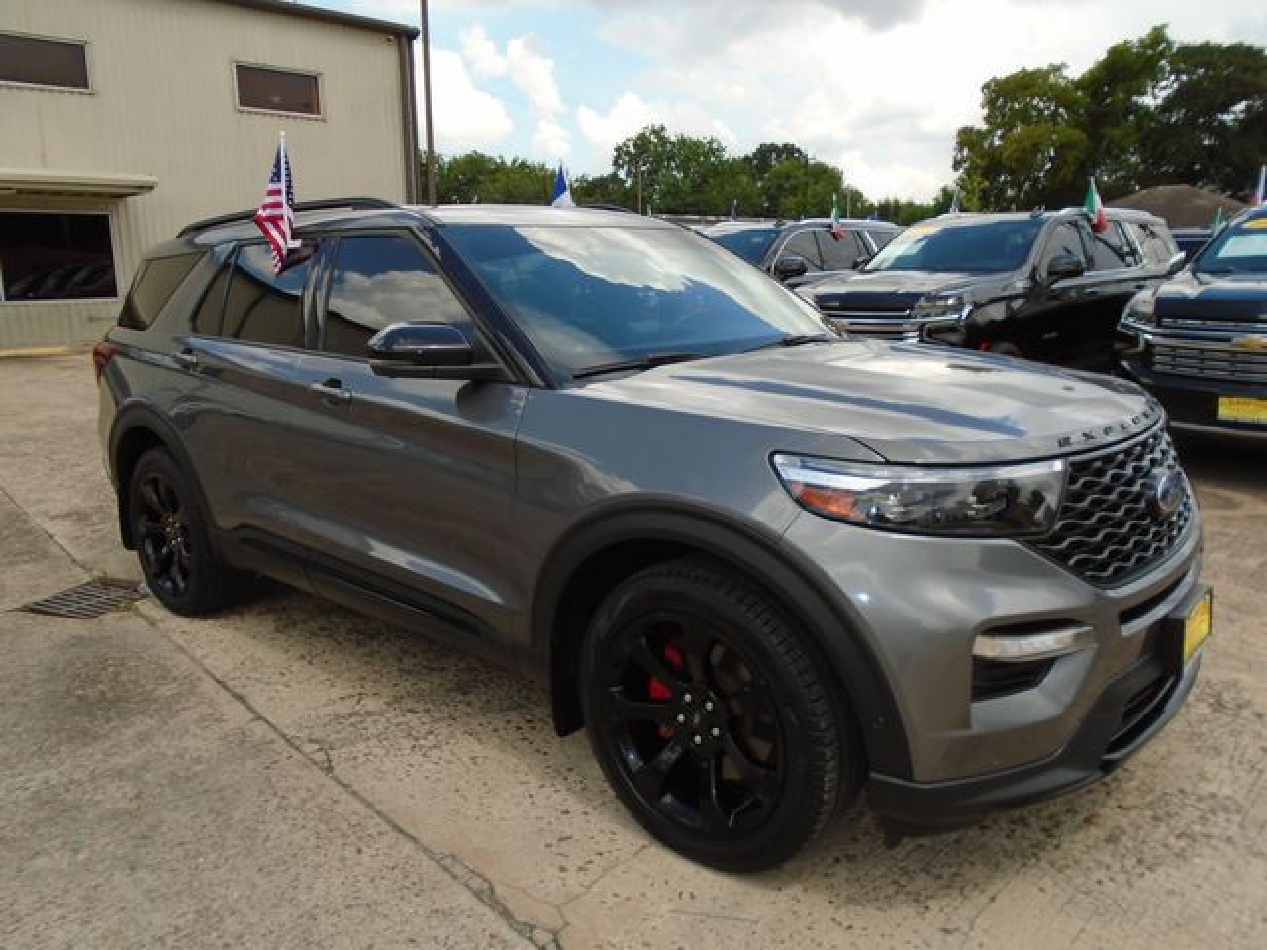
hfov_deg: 67.3
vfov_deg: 53.1
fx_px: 952
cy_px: 475
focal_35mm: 26
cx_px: 634
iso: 100
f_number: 3.2
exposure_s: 1/800
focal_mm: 4.6
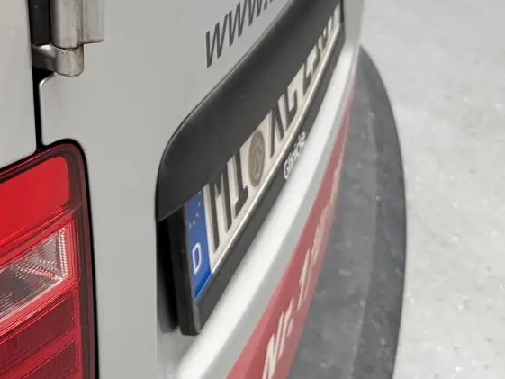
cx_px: 17
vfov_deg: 16.5
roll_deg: +0.0
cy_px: 72
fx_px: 1299
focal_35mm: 89
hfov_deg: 21.3
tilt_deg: -26.4
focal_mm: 5.96
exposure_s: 1/121
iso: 50
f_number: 1.6
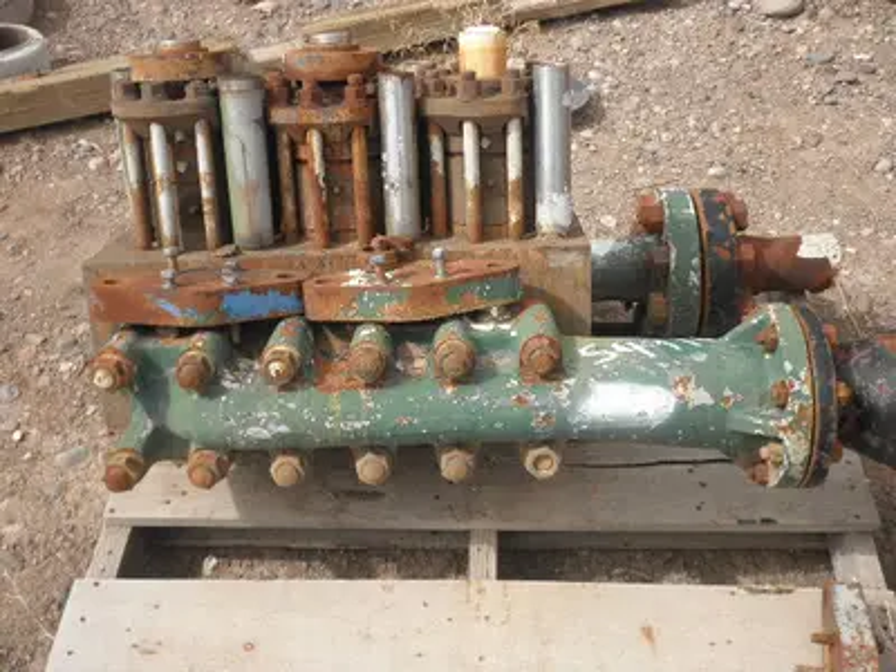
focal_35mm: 44
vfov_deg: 32.9
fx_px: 1139
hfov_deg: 42.9
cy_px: 336
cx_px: 448
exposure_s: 1/80
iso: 64
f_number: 9.6
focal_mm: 7.9
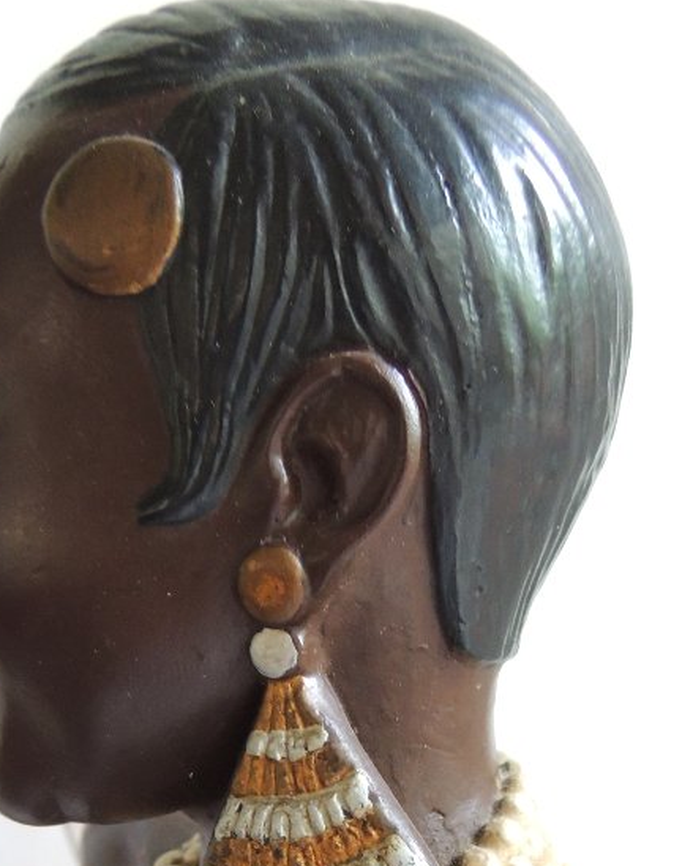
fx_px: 1641
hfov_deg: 23.8
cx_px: 358
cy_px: 850
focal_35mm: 64
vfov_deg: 28.0
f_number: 3.1
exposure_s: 1/30
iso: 400
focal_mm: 5.3
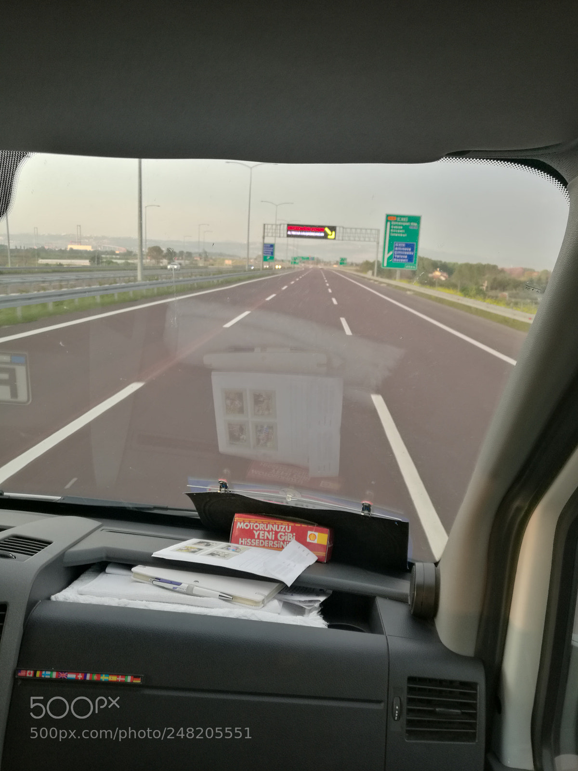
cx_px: 289
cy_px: 386
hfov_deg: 51.4
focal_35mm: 27
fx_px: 601
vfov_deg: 65.3
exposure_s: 1/141
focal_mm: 4.04
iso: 50
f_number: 2
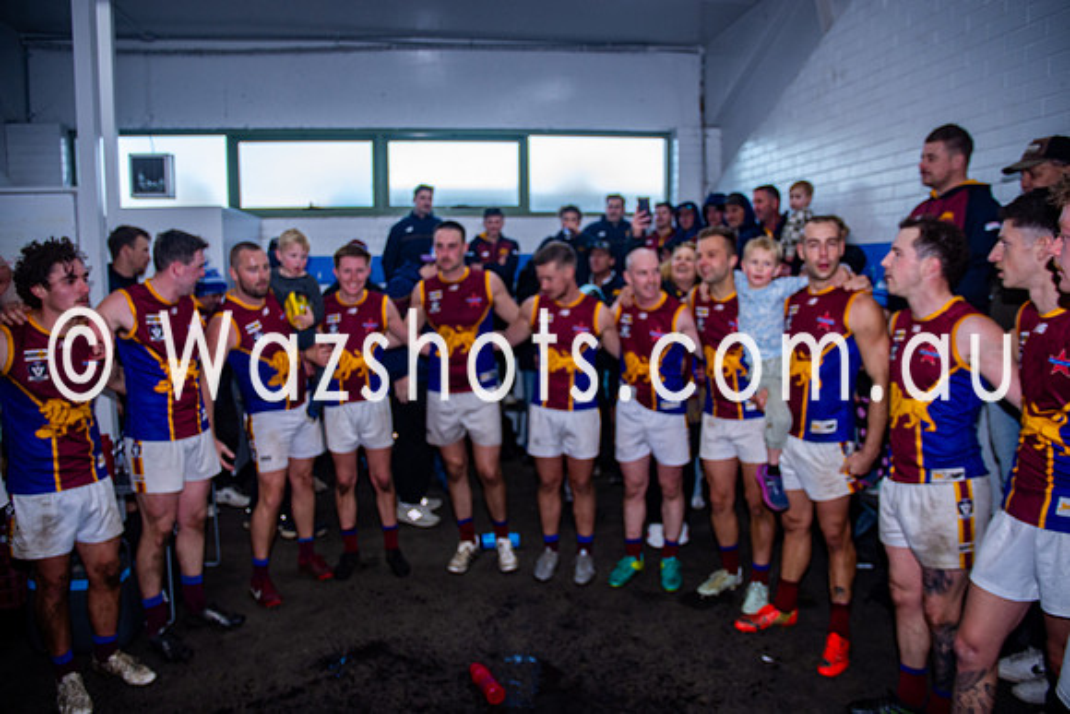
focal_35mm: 24
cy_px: 357
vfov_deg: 53.2
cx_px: 535
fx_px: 713
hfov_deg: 73.7
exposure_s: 1/160
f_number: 2.8
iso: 400
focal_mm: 16
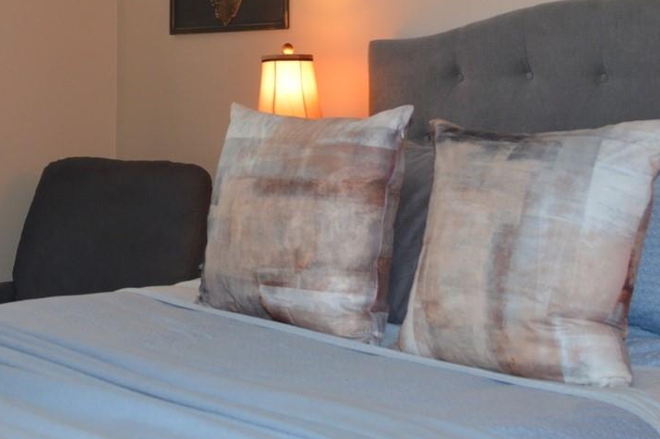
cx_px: 228
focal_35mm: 61
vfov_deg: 21.9
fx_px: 1118
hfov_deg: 32.7
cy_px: 68
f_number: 4
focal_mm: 18
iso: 400
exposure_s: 1/60
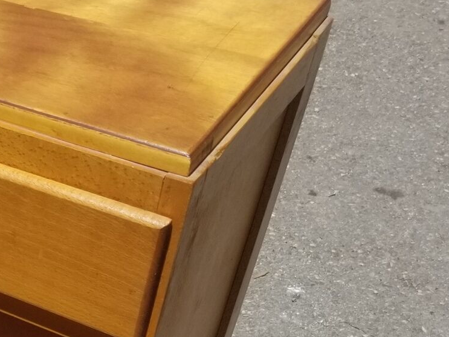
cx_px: -118
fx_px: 908
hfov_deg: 24.6
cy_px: 431
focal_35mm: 70
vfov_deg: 19.5
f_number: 1.7
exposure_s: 1/3536
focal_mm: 4.25
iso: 50
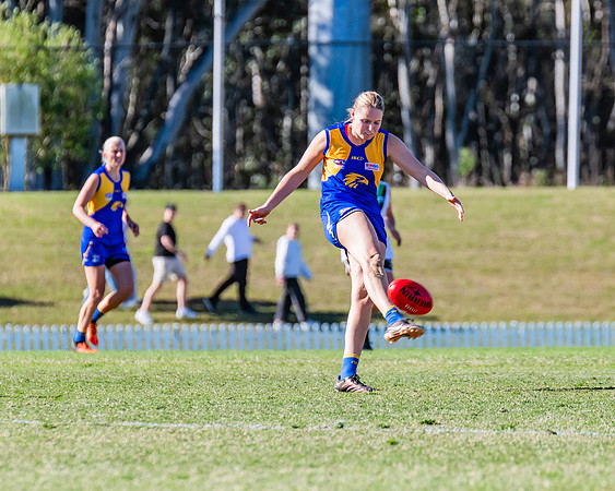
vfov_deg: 2.6
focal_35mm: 591
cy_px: 262
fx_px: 10761
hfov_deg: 3.3
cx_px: 368
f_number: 7.1
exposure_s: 1/1250
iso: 640
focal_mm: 380
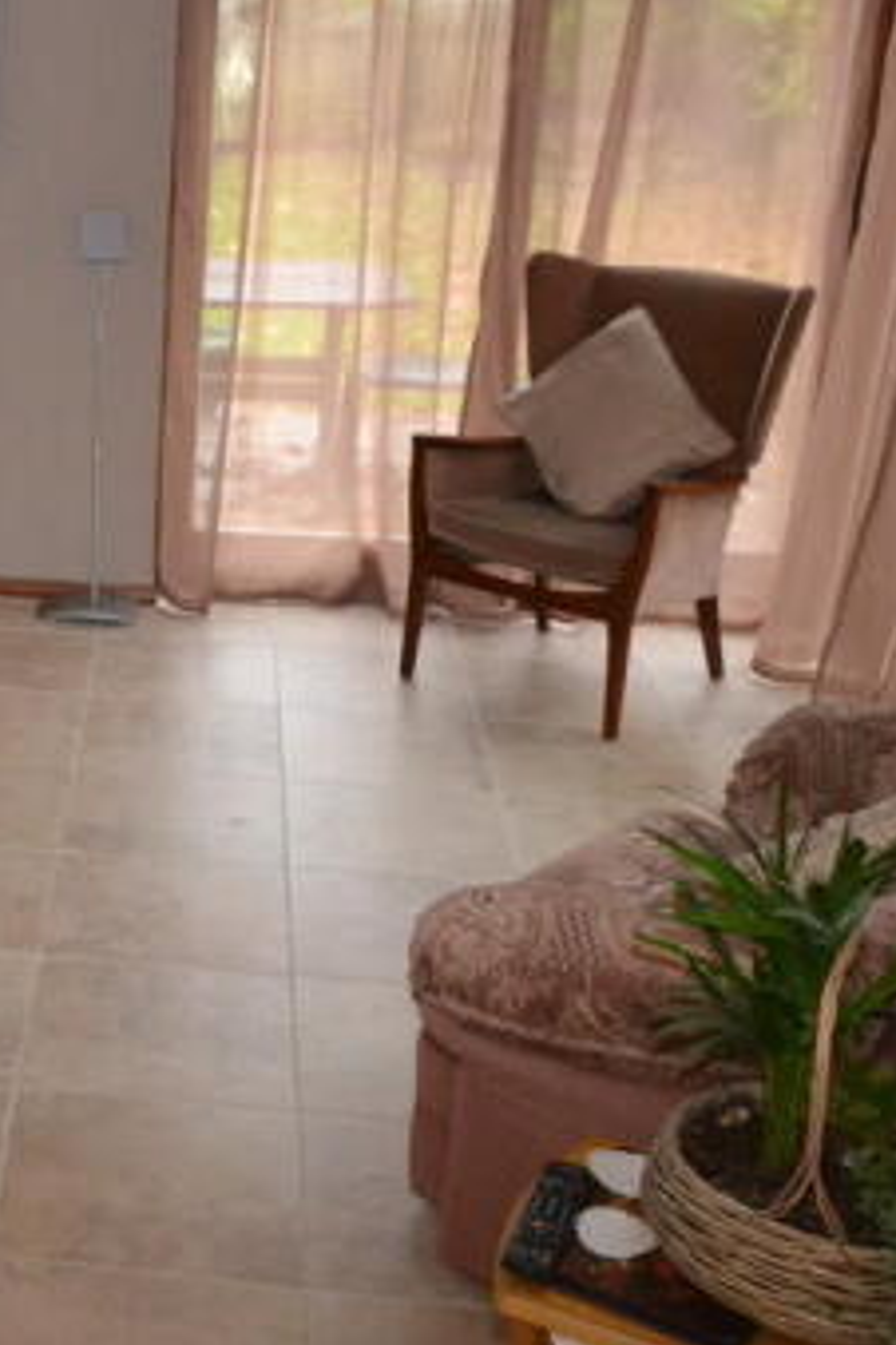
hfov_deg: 21.6
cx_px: -200
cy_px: 542
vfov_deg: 34.4
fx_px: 2165
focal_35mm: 58
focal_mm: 20
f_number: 5.6
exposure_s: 1/60
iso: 3200
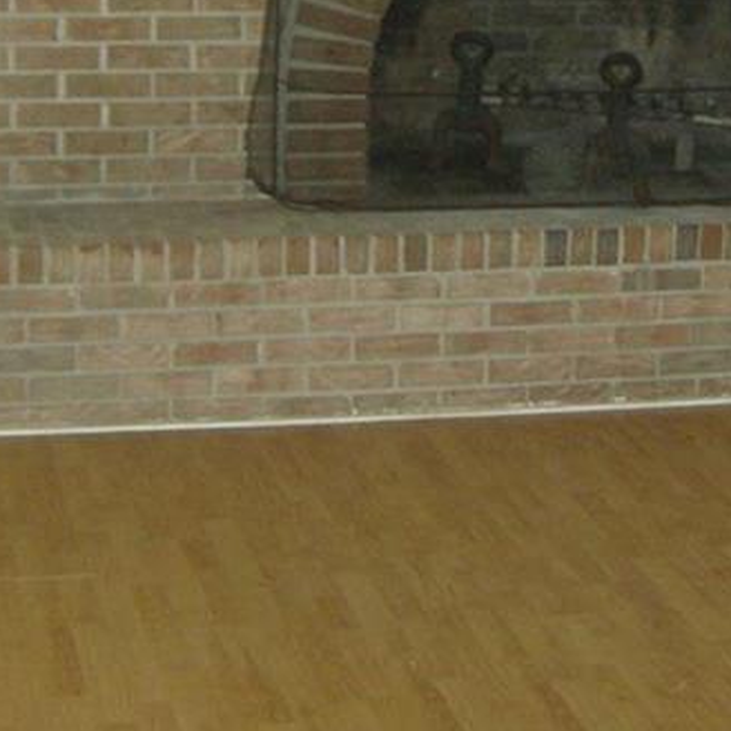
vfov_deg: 17.2
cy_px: 16
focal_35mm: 99
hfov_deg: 17.5
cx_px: 490
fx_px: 2365
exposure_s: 1/60
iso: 200
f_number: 2.8
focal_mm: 6
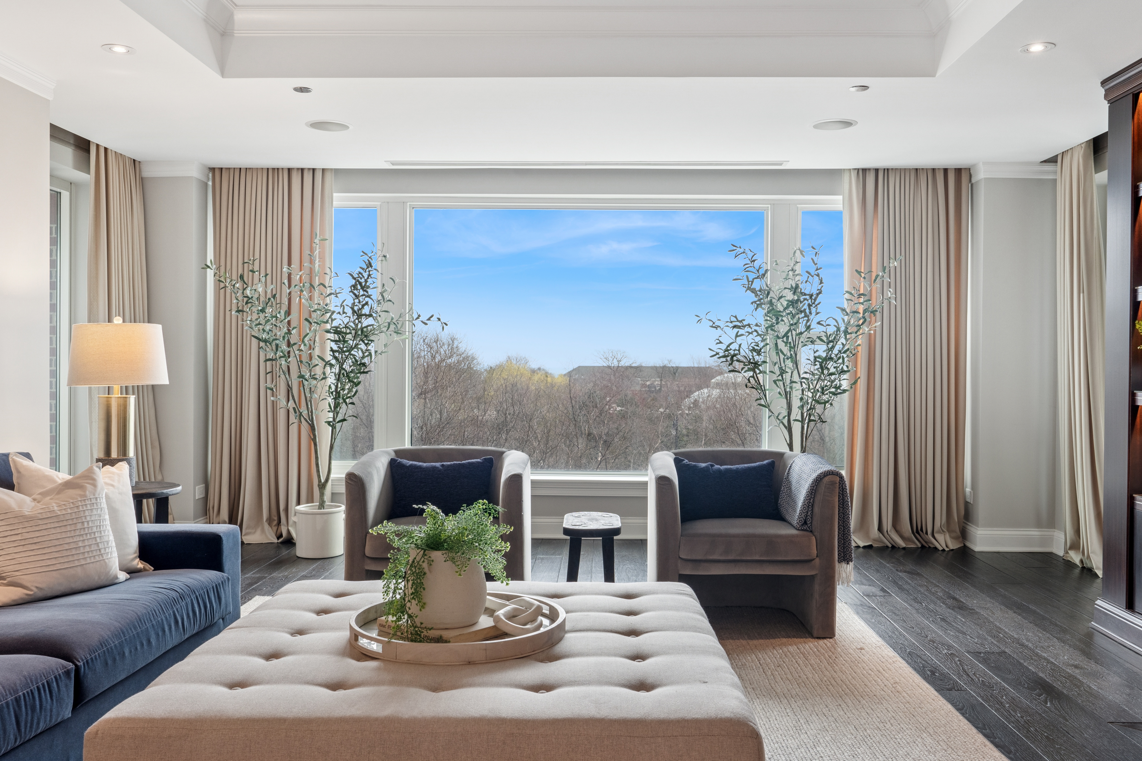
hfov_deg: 61.9
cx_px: 571
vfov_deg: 43.6
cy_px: 380
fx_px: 952
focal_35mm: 30
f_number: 8
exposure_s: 1/25
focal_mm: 20
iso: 320
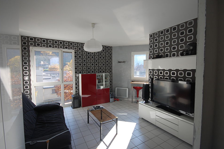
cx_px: 113
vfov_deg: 73.7
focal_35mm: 16
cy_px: 73
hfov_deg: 96.8
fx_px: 99
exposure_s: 1/125
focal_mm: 10
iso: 250
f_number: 5.6
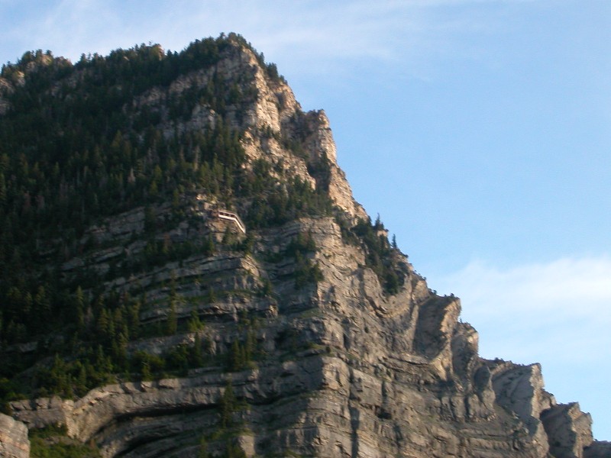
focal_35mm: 87
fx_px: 1536
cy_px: 229
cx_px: 306
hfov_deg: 22.5
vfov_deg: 17.0
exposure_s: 1/163
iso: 100
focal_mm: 13.3
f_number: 4.3
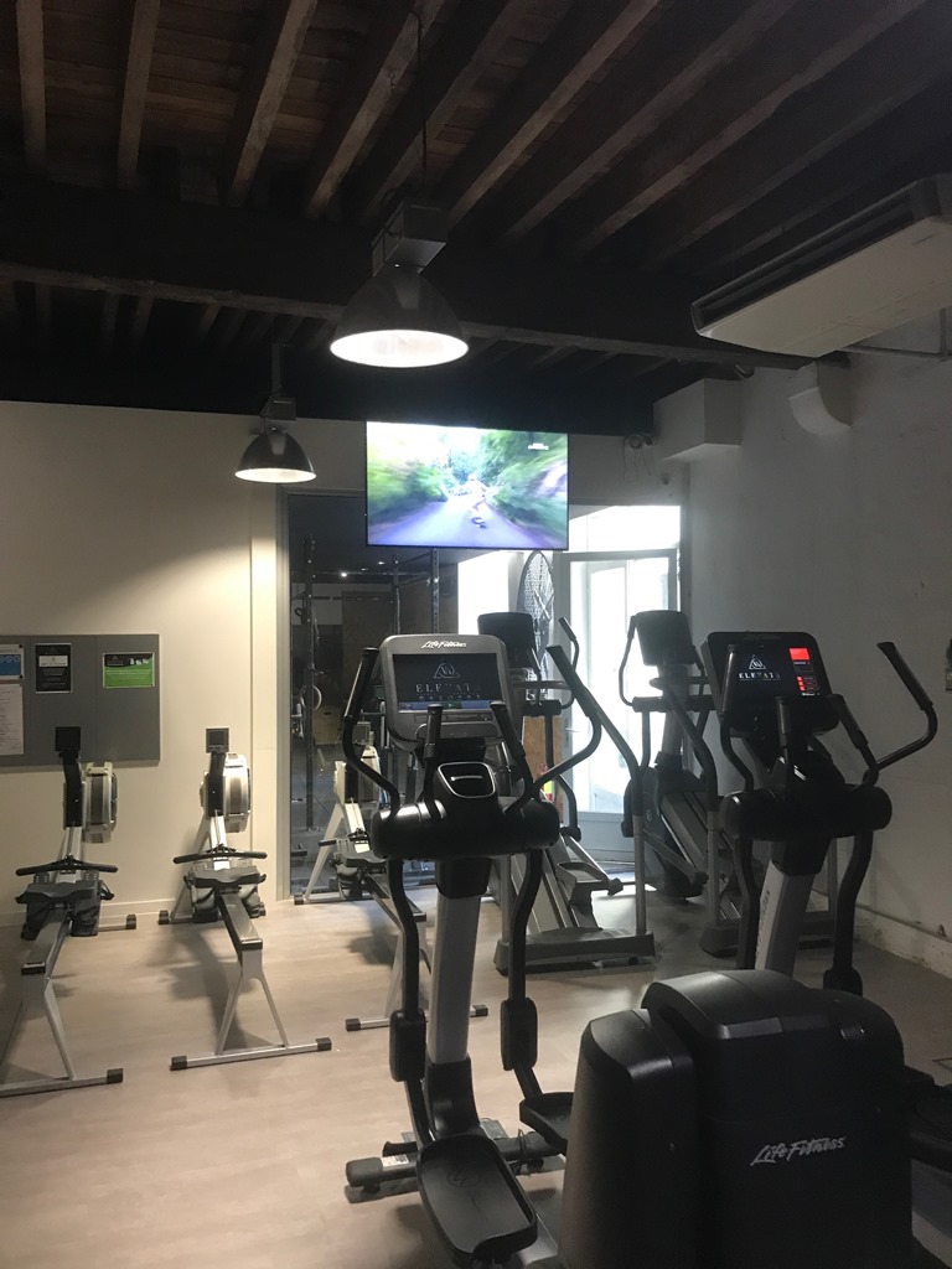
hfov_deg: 49.7
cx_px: 476
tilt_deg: +3.7
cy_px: 634
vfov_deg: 63.4
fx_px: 1027
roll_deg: +0.6
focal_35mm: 28
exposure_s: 1/17
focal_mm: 3.99
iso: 100
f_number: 1.8
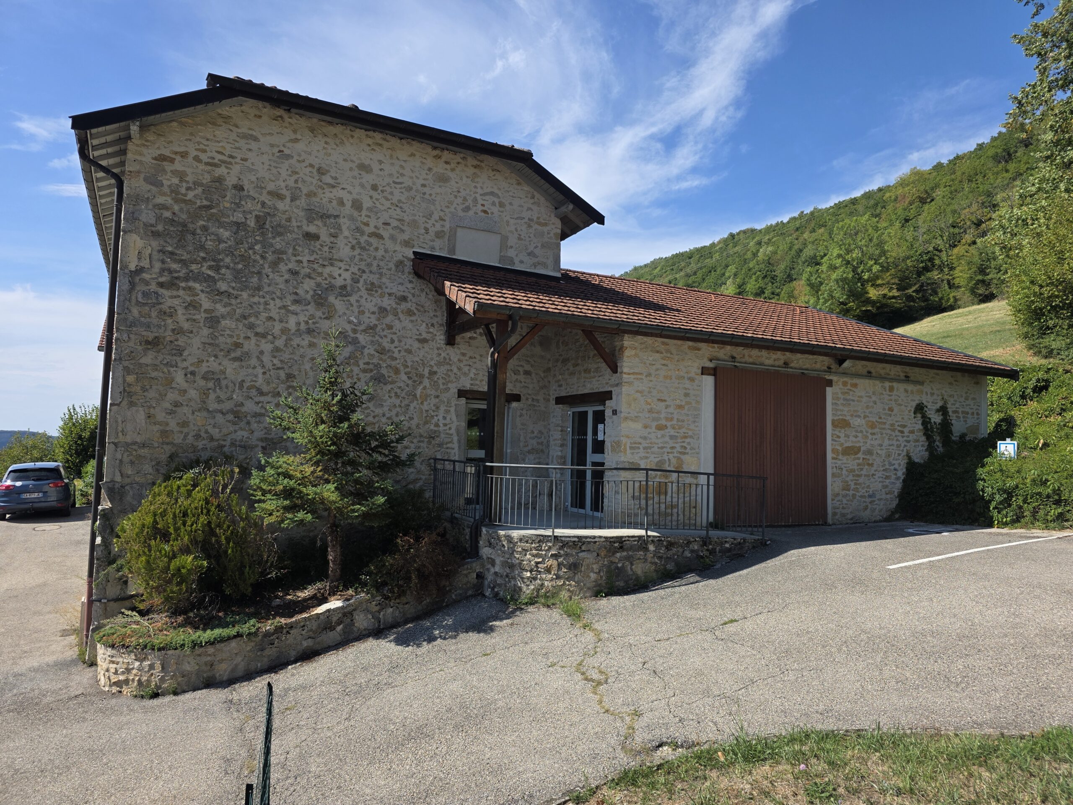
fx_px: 713
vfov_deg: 58.9
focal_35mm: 23
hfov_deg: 73.9
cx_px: 536
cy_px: 402
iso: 80
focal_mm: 6.3
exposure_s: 1/4650
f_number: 1.7
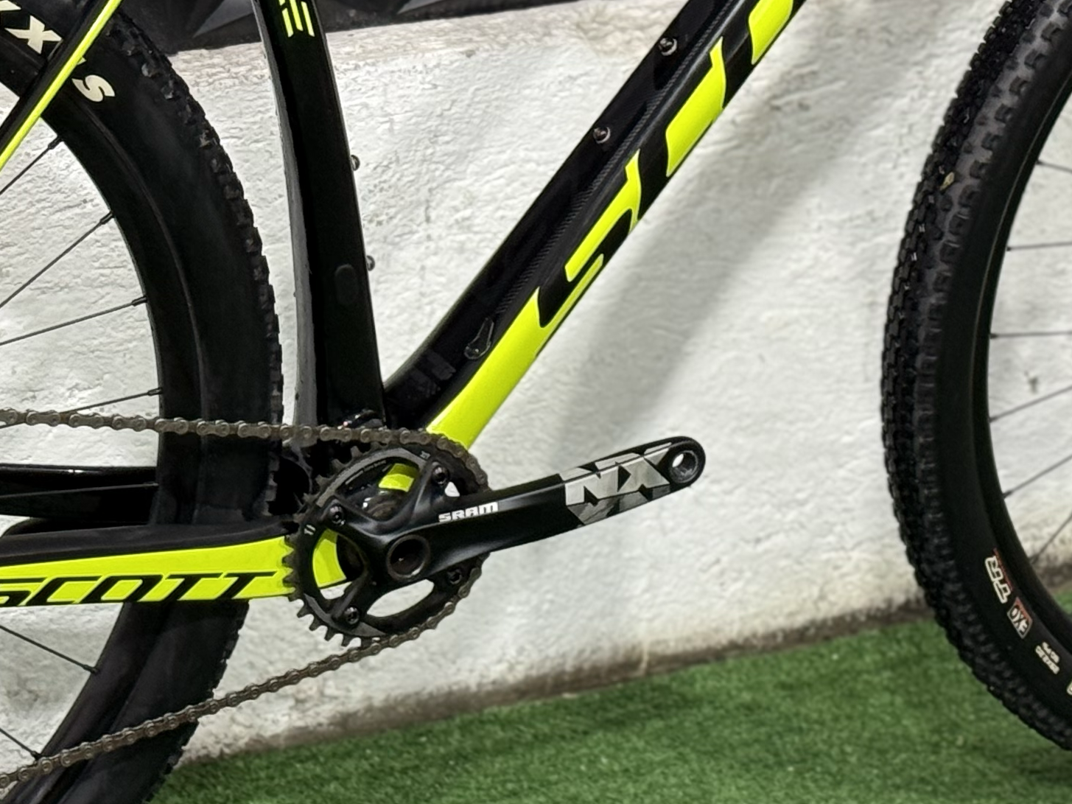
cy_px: 27
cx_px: 364
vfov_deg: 11.1
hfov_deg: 14.8
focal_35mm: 133
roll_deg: -2.3
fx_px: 4118
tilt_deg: -17.7
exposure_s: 1/60
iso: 160
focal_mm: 6.76
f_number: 1.78
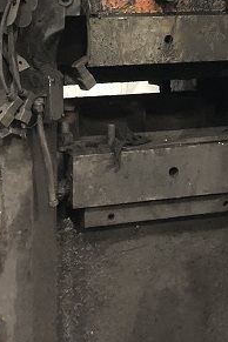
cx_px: 206
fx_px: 959
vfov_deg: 19.5
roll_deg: +1.5
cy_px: -14
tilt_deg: -3.4
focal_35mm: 101
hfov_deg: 13.4
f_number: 1.8
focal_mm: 3.99
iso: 100
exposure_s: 1/4
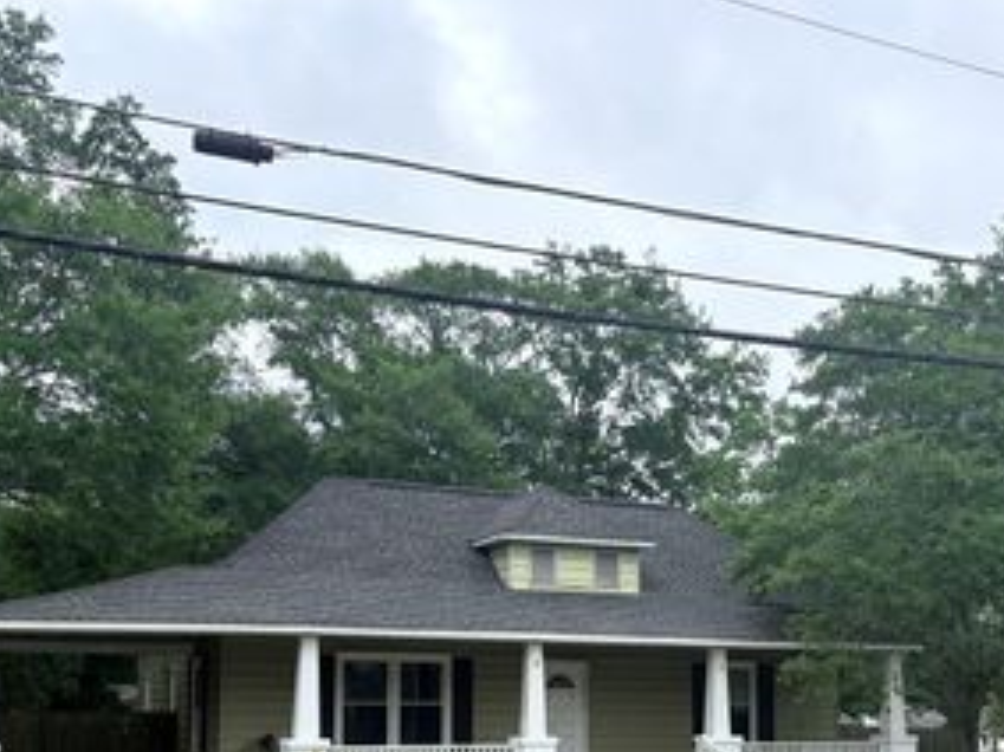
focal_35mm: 46
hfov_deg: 41.1
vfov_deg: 30.5
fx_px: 1334
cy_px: 633
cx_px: 585
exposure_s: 1/1751
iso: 50
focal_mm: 5.96
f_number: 1.6
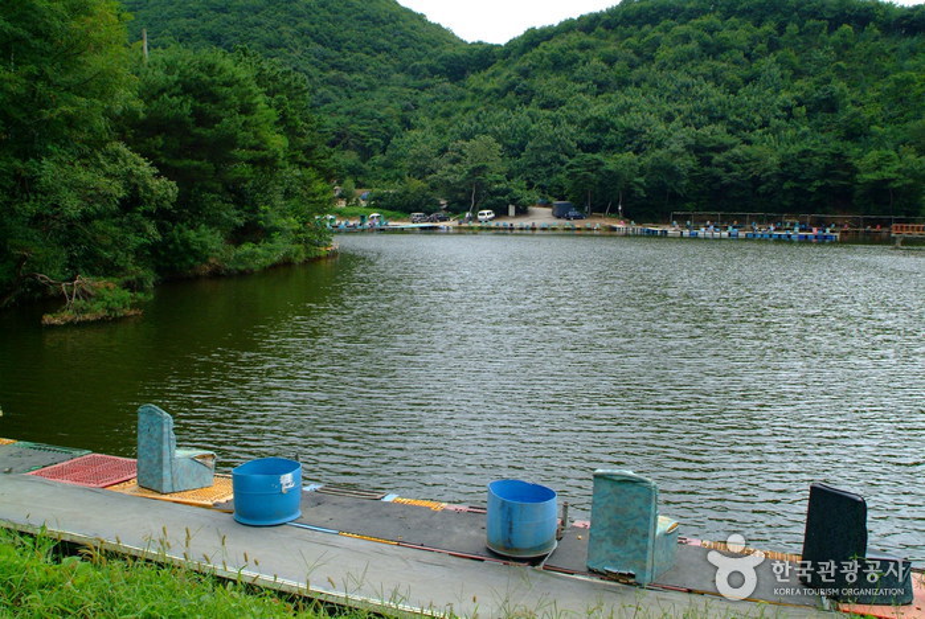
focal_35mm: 30
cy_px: 310
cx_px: 462
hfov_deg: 61.9
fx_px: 772
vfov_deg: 43.7
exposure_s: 1/350
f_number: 9.5
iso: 800
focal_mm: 20
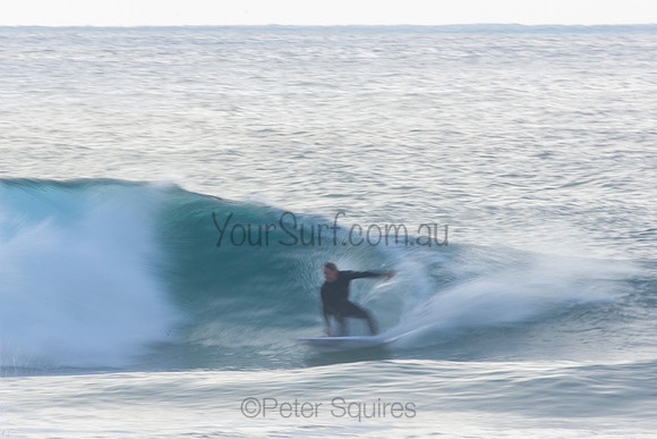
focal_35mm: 750
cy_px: 220
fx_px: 13690
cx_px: 328
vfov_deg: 1.8
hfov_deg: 2.7
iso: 100
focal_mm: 500
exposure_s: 1/20
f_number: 25
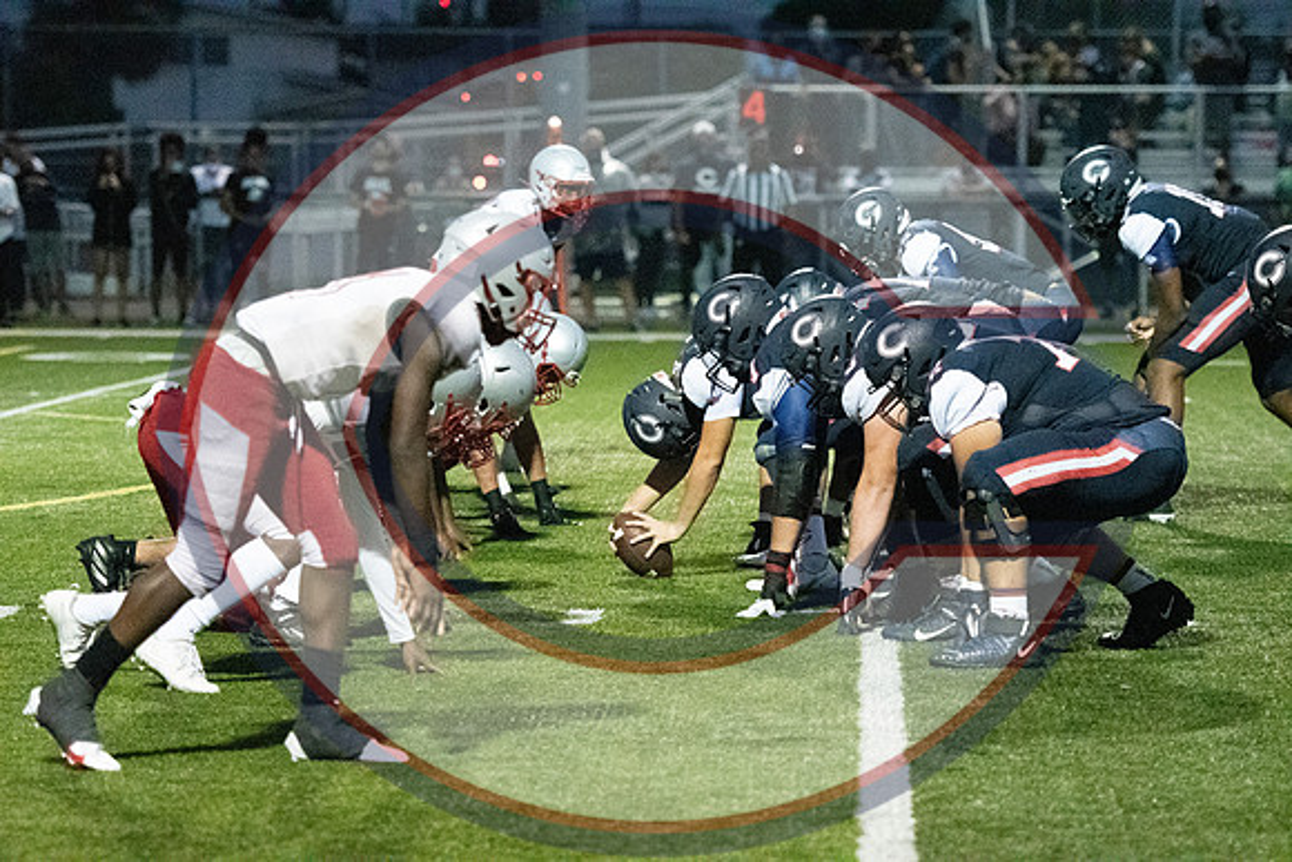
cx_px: 646
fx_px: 6030
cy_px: 431
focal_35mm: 168
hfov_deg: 12.2
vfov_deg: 8.2
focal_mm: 112
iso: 36000
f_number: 2.8
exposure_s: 1/3200
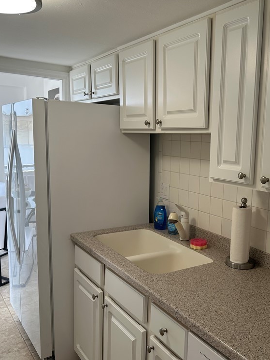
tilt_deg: -6.1
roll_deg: -1.9
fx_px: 343
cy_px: 184
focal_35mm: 33
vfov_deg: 55.3
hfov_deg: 42.2
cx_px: 186
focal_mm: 6.86
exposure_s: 1/133
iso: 64
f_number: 1.78
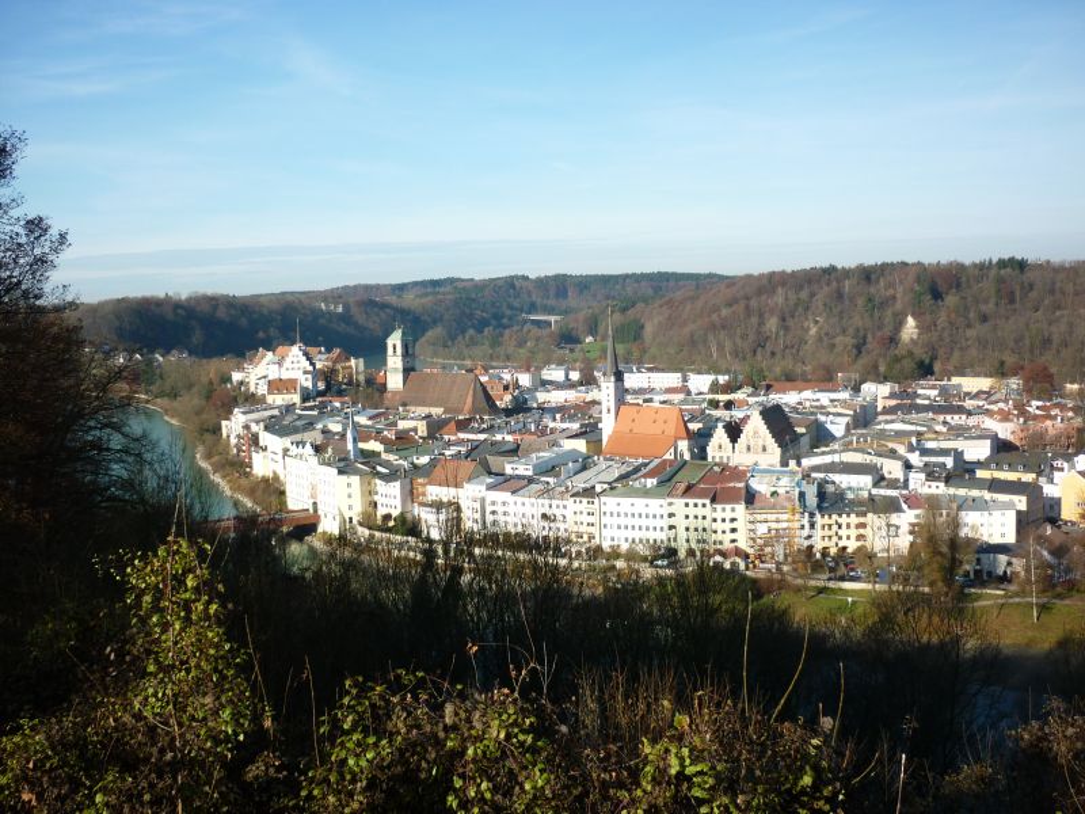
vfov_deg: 42.9
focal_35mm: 33
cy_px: 407
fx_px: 1034
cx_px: 542
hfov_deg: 55.4
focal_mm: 5.5
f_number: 2.8
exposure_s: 1/1000
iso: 80
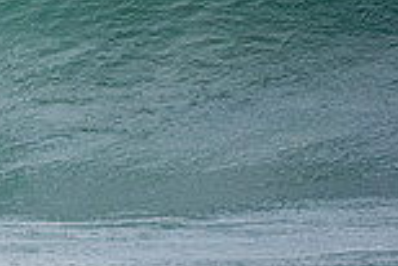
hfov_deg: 1.1
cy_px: -6
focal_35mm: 1885
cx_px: -326
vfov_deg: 0.7
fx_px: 20859
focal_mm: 500
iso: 800
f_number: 5.6
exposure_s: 1/1250
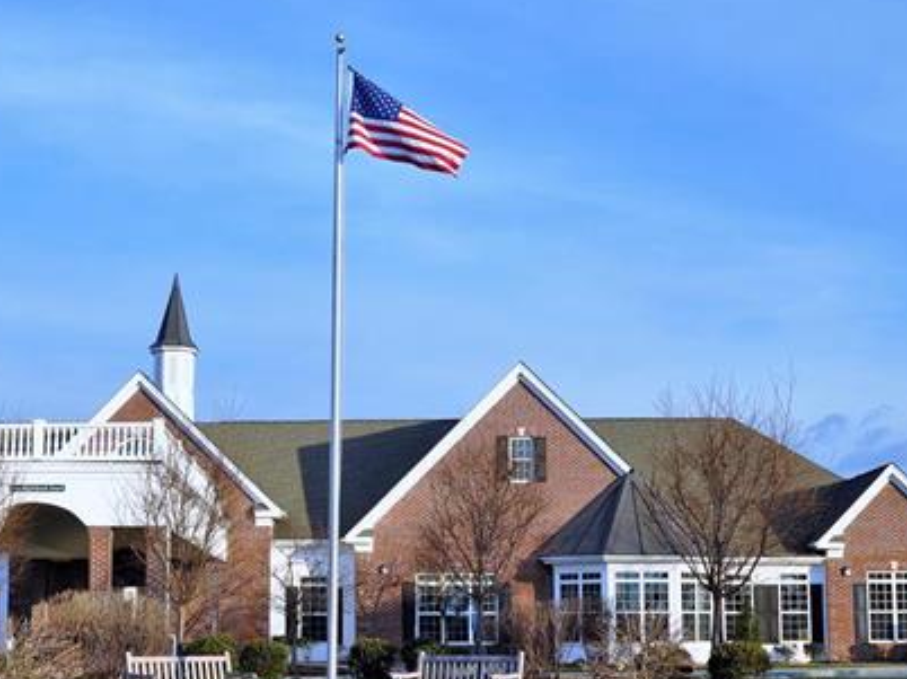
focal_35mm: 55
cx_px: 255
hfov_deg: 34.4
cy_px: 426
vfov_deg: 26.4
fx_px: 1440
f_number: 9
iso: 200
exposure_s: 1/320
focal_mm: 24
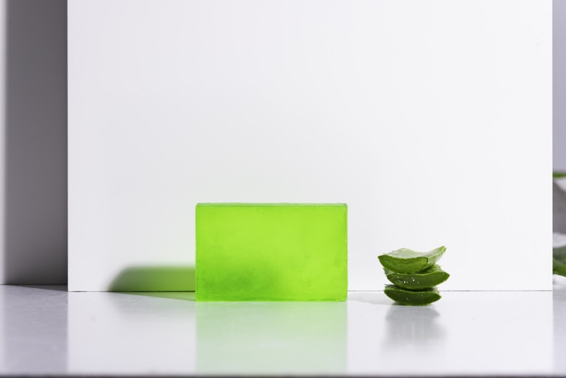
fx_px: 2674
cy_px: 189
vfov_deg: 8.1
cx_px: 283
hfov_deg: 12.1
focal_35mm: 170
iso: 100
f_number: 9
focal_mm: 170
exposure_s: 1/640
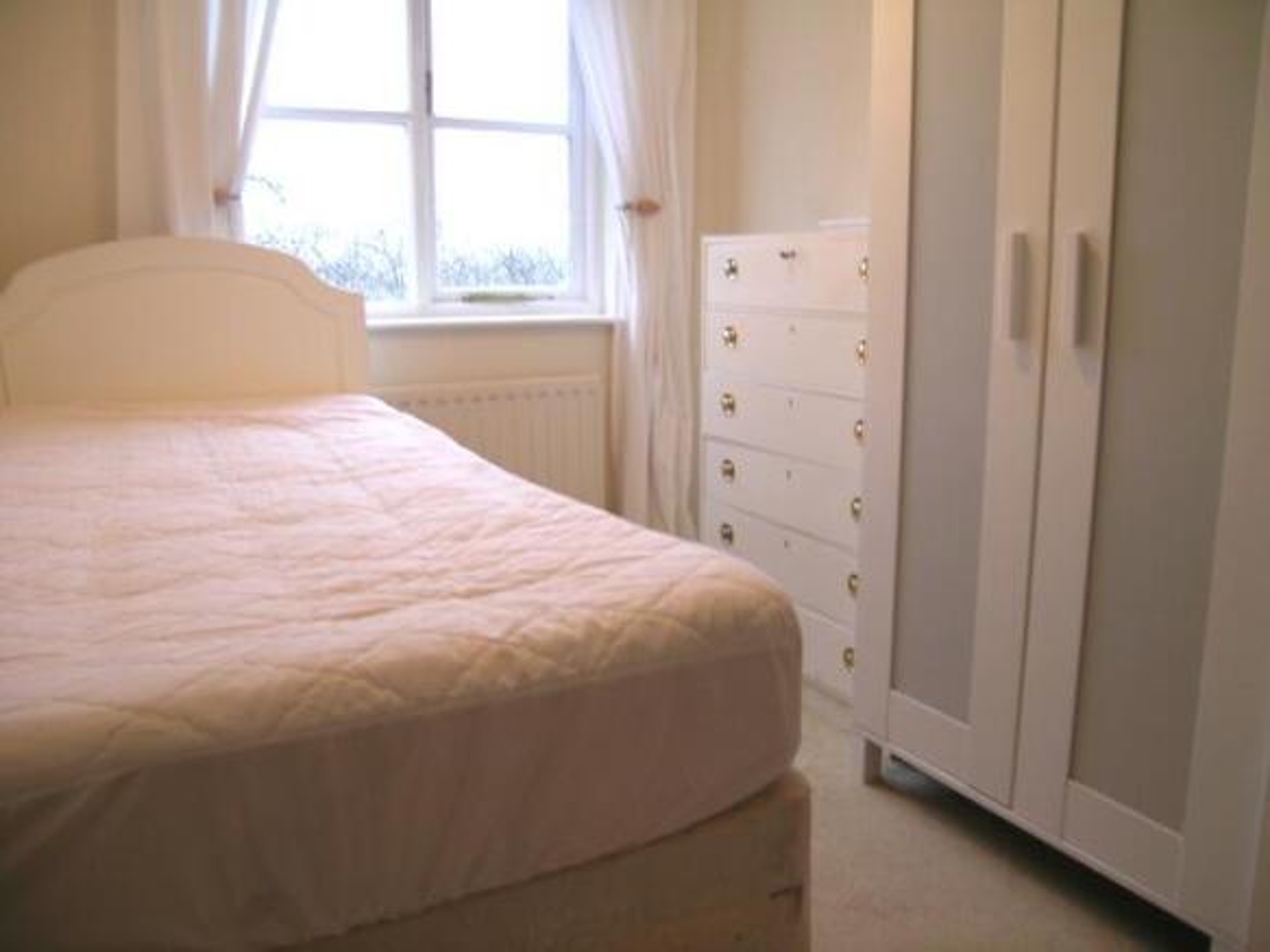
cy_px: 476
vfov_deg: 49.7
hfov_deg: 63.5
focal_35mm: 28
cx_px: 635
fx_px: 1027
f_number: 2.8
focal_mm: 5.8
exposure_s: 1/11.1
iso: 50
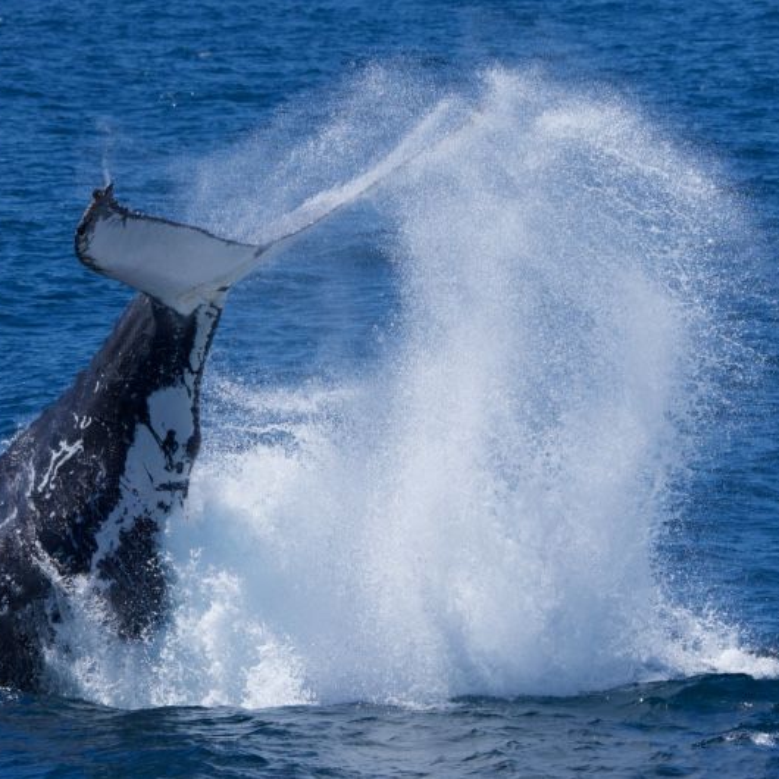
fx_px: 8096
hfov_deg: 5.5
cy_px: 390
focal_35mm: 318
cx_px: 284
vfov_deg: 5.5
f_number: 8
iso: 1000
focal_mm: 248
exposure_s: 1/3200
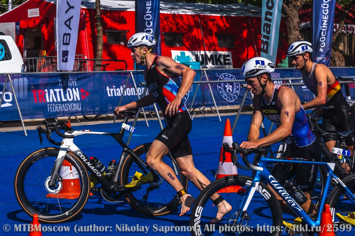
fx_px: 1035
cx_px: 178
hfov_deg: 19.5
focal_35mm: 105
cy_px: 118
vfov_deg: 13.0
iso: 100
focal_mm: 70
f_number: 7.1
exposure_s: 1/1600
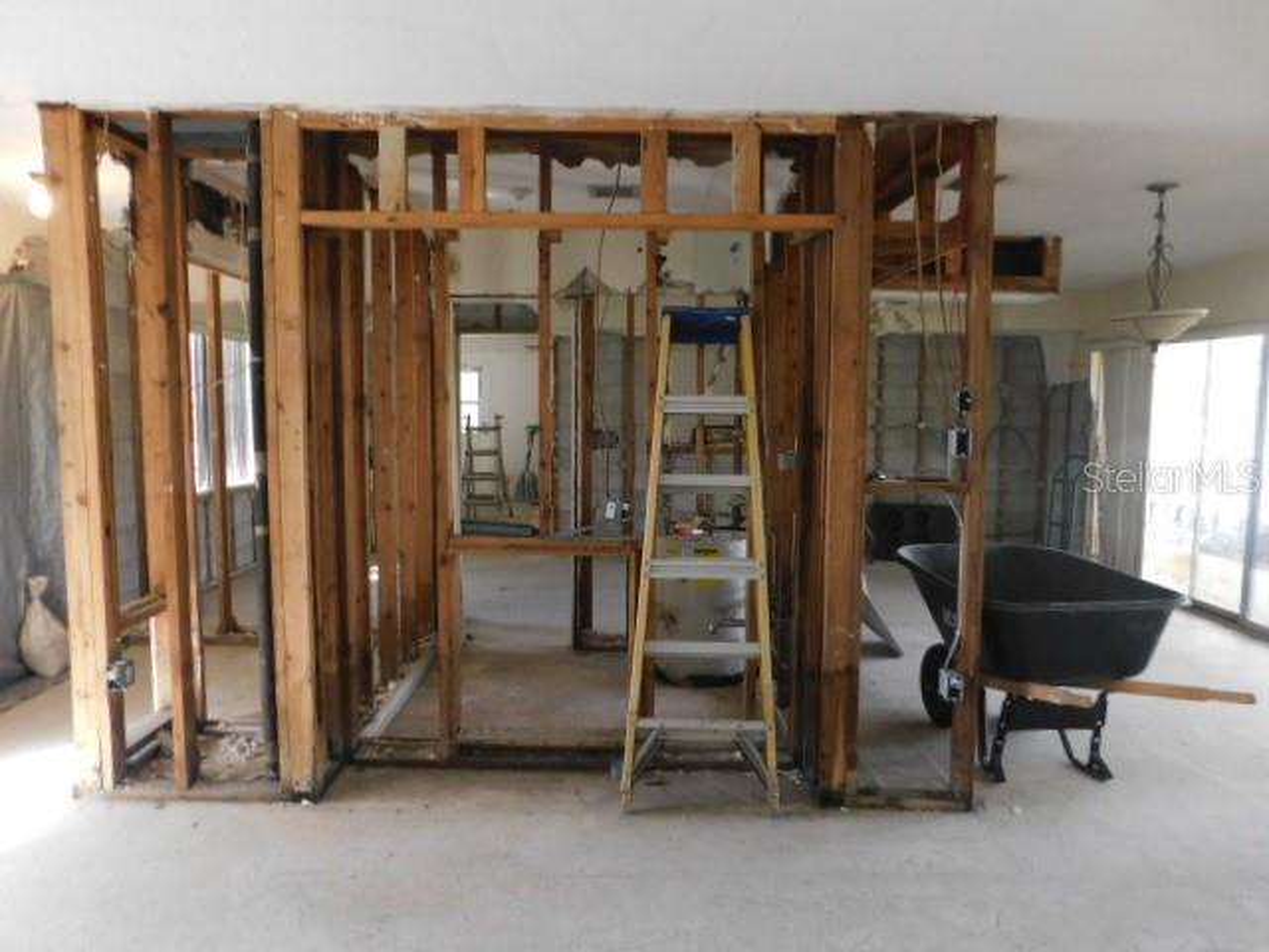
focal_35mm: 23
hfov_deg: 73.9
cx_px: 634
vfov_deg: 58.9
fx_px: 843
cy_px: 476
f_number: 3
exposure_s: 1/30
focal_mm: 4
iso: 320
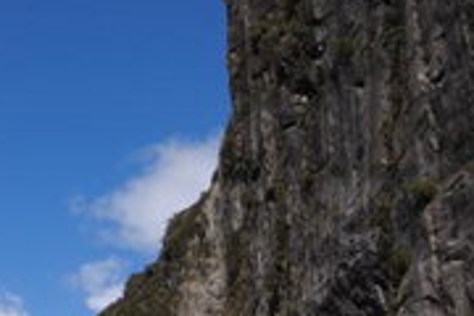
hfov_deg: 34.8
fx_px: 632
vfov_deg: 27.2
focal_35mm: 48
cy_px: 280
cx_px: -59
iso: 100
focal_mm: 12
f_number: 4
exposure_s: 1/1600
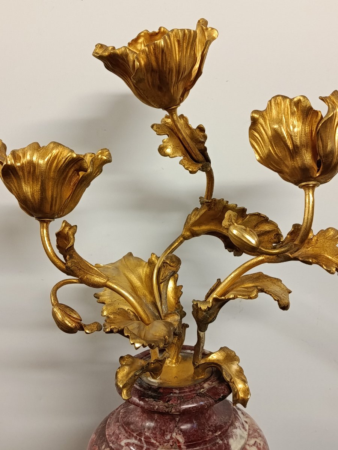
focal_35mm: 48
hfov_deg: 30.3
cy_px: 225
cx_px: 169
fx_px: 625
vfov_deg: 39.7
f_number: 1.7
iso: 933
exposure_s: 1/50
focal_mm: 5.24
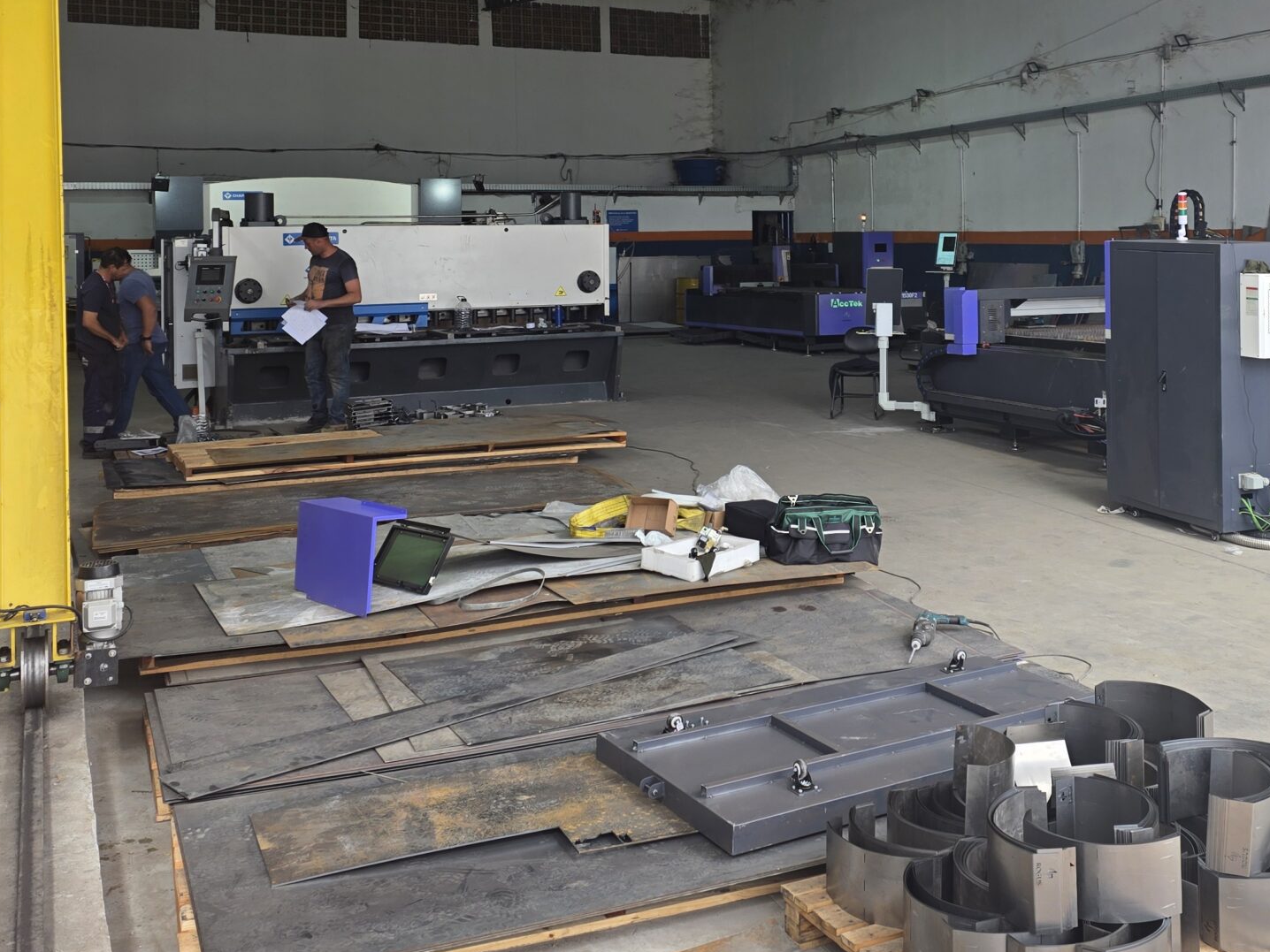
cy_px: 219
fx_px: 1504
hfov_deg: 45.2
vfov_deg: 34.3
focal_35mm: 41
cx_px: 835
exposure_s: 1/120
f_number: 1.7
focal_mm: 6.3
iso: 32
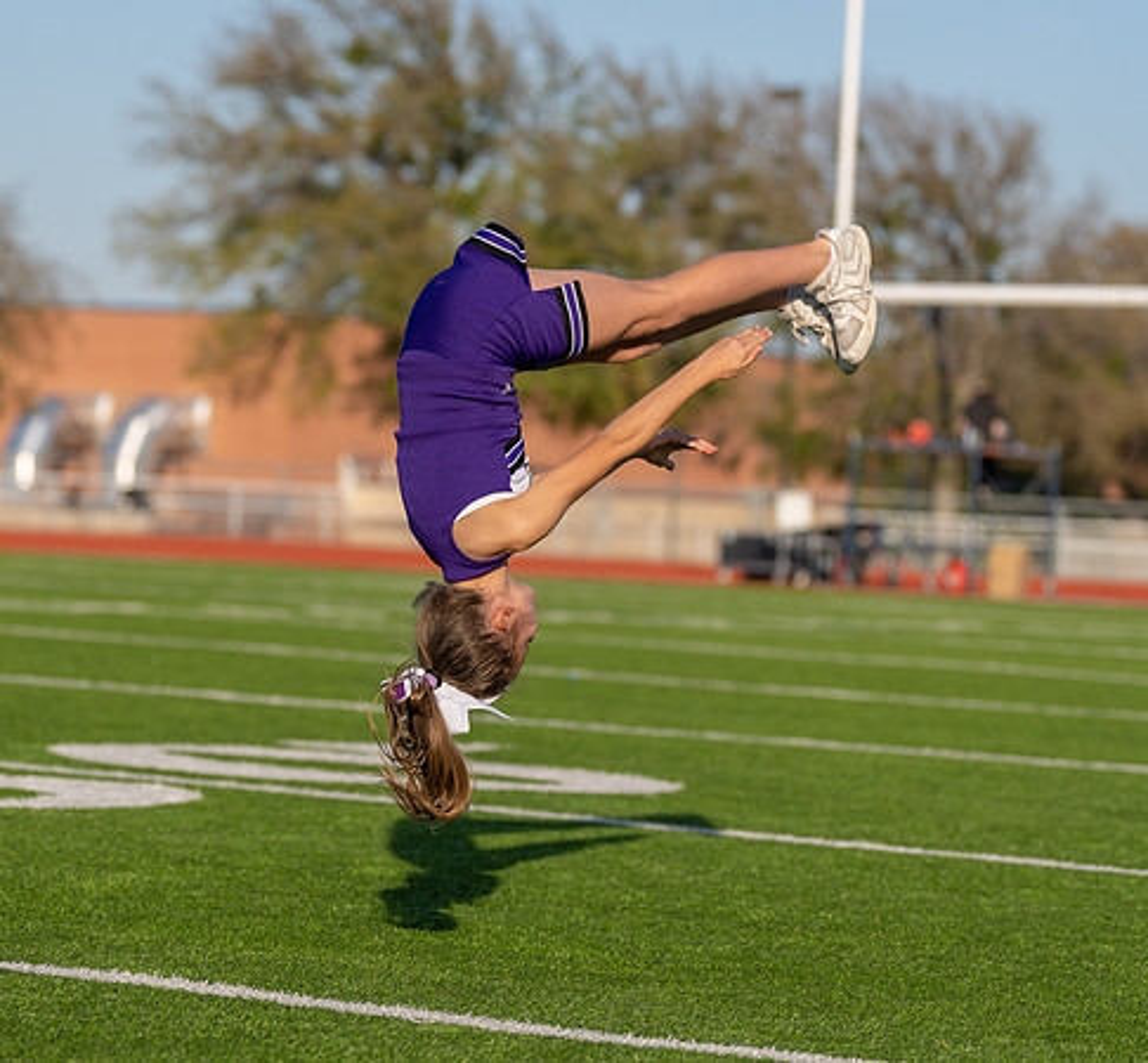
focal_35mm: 157
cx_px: 415
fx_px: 5675
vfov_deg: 10.7
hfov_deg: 11.5
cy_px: 493
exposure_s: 1/2000
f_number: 2.8
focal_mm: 93
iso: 100
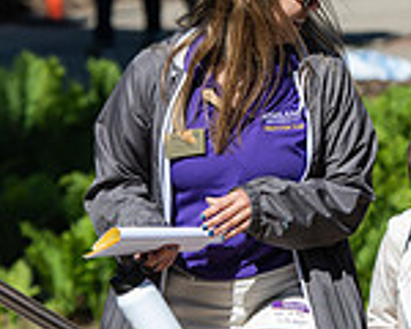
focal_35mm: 442
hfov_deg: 4.4
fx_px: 5376
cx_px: 290
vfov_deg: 3.5
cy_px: 81
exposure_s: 1/800
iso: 100
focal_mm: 122
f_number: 4
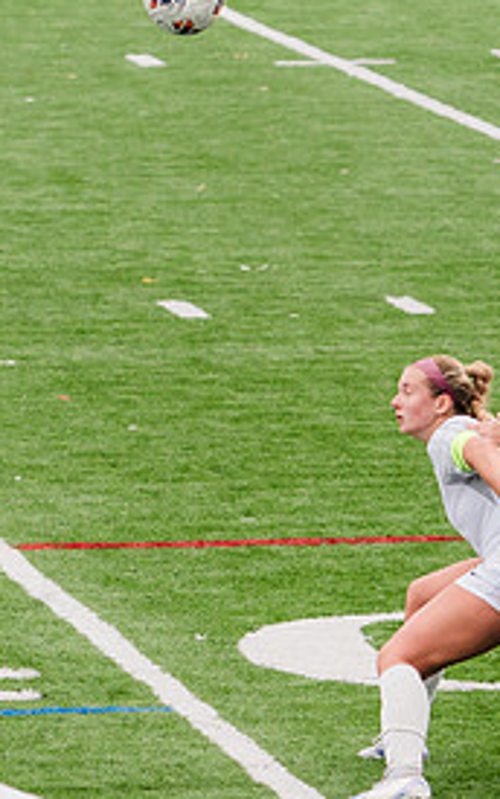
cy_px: 561
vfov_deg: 4.0
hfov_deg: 2.5
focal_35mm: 521
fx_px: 11353
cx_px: 240
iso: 800
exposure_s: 1/1600
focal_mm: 200
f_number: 5.6
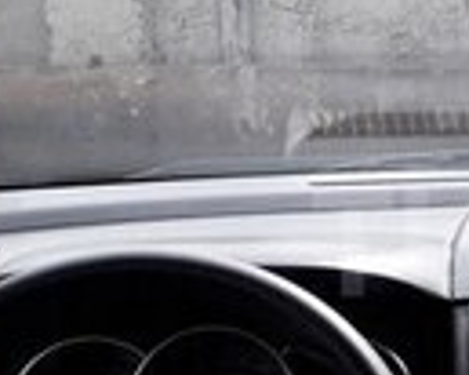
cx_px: 684
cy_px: 242
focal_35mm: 135
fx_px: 1872
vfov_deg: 11.4
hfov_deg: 13.5
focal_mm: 3.6
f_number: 1.9
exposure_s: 1/359
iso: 40
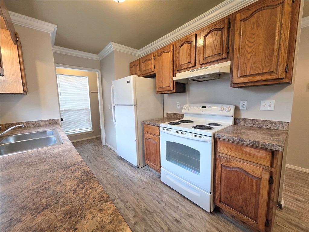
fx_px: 116
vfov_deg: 89.9
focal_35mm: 13
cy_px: 116
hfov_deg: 106.2
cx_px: 154
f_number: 1.9
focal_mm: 2.2
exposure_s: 1/120
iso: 200
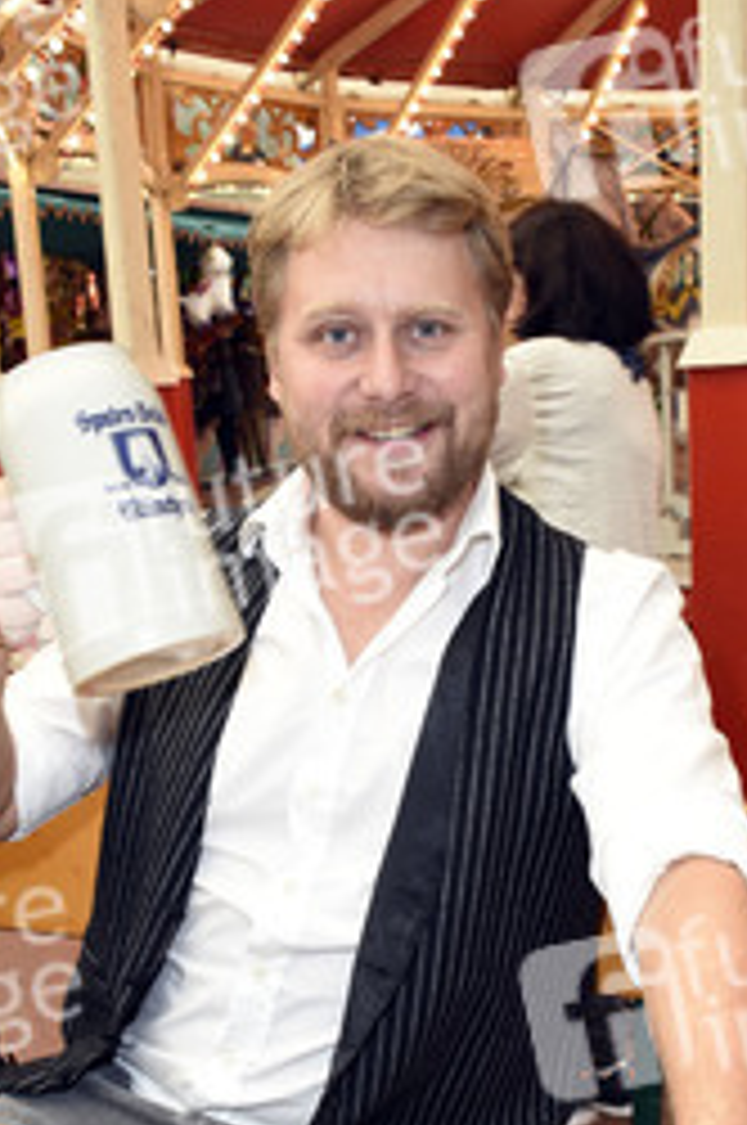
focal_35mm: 48
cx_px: 342
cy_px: 770
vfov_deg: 40.5
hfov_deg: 28.0
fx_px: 1498
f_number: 6.3
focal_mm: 20
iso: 640
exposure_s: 1/60
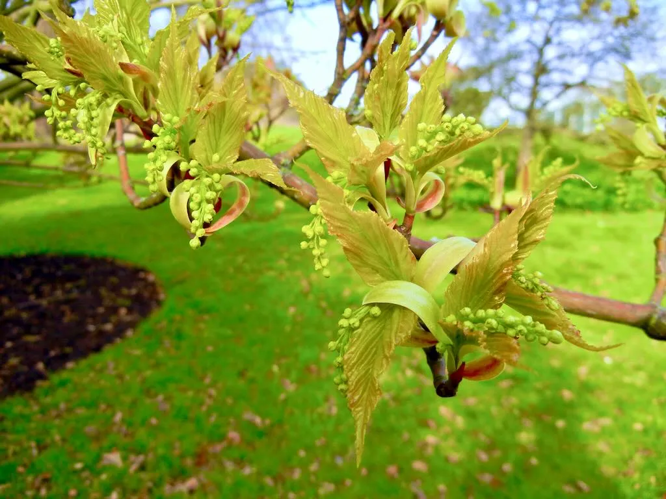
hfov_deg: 60.0
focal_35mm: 30
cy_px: 250
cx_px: 333
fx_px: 577
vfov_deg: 46.8
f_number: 3.5
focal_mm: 5.4
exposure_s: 1/460
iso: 160
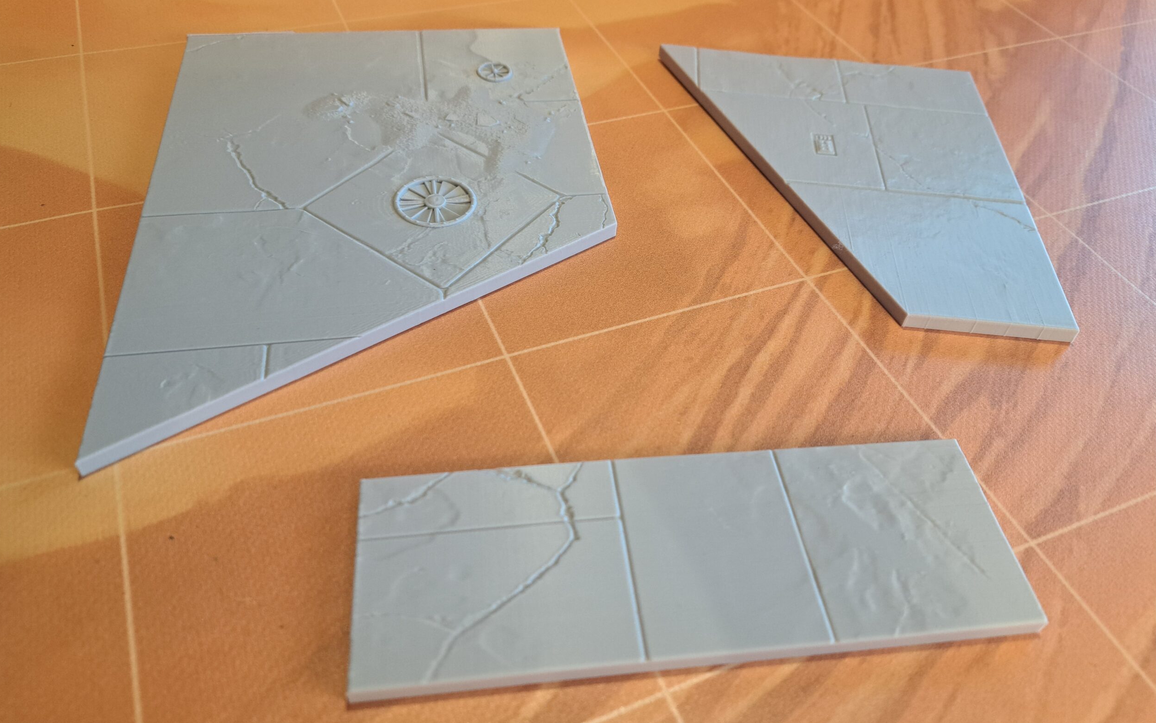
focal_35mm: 26
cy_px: 352
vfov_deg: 47.6
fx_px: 819
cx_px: 569
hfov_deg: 70.4
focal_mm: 5.23
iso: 200
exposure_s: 1/50
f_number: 1.8
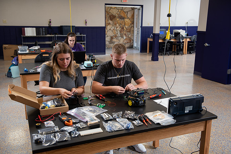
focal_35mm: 38
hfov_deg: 50.7
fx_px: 244
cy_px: 77
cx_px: 116
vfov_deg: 35.1
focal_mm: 38
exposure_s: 1/200
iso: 1000
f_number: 5
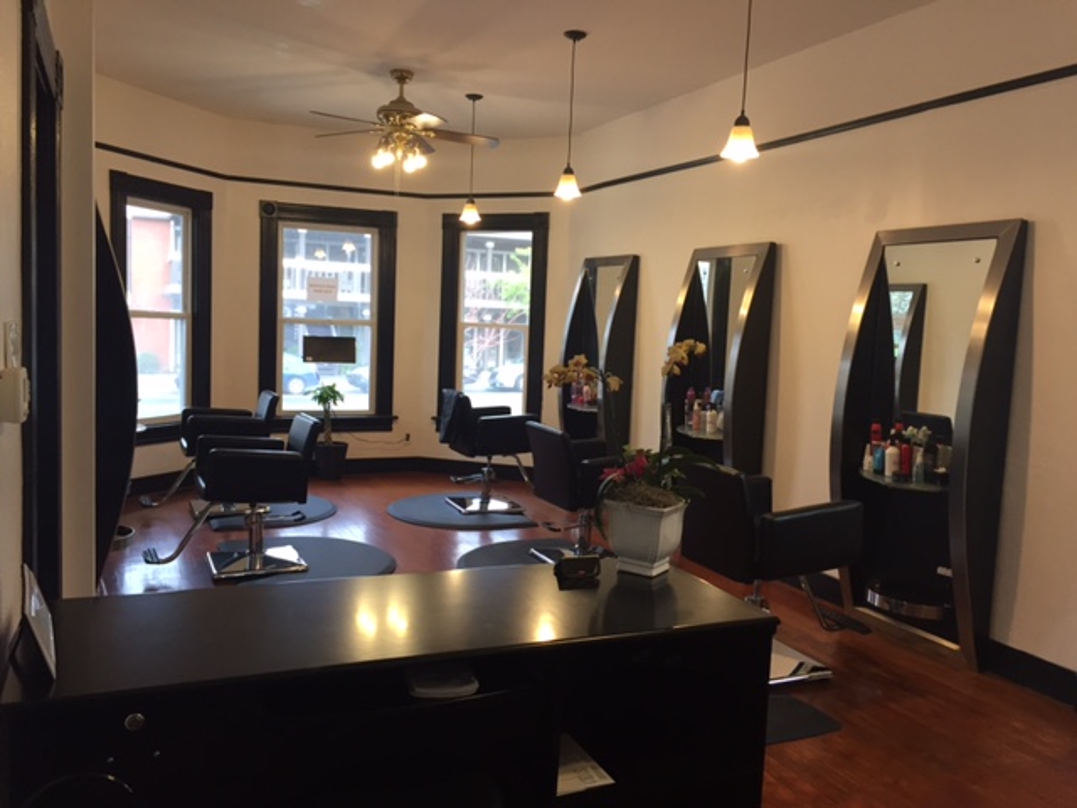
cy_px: 404
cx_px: 538
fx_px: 902
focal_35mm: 29
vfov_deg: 48.2
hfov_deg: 61.7
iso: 40
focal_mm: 4.15
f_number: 2.2
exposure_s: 1/30
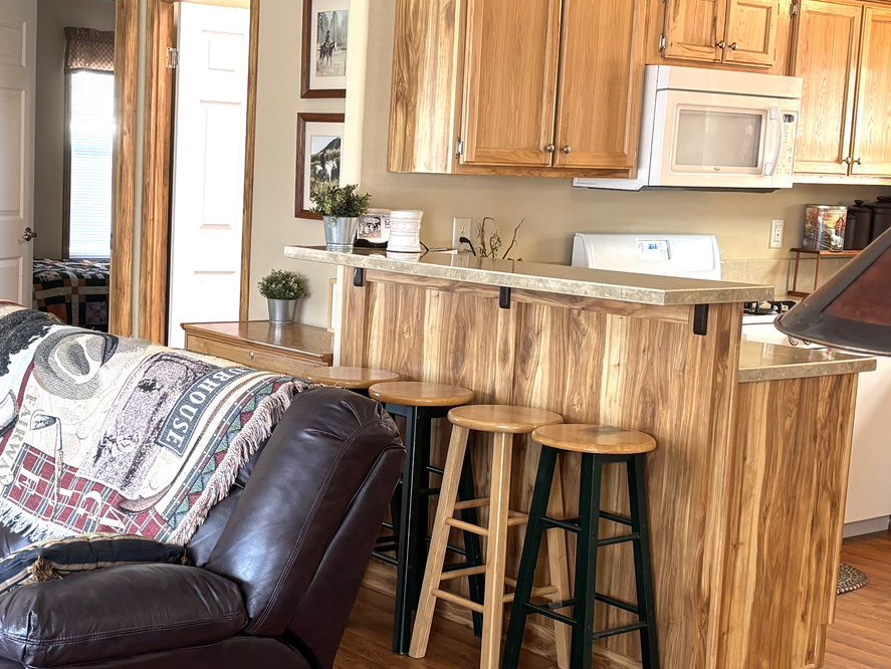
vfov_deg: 24.4
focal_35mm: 60
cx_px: 320
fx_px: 1545
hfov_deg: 32.0
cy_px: 413
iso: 125
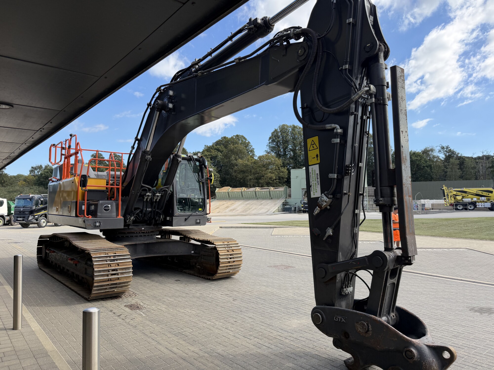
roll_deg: +0.9
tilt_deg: +4.8
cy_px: 185
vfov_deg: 56.8
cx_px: 247
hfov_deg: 71.6
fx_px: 343
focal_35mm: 24
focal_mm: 6.76
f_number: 1.78
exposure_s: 1/2232
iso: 100
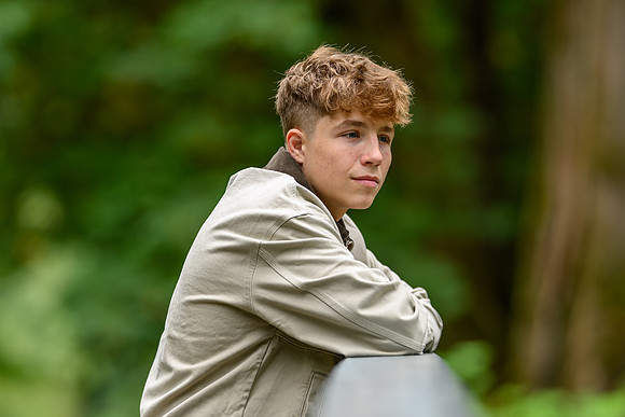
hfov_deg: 12.5
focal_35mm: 165
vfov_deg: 8.3
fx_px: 2858
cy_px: 208
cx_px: 323
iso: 160
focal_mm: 135
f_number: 1.8
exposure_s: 1/250
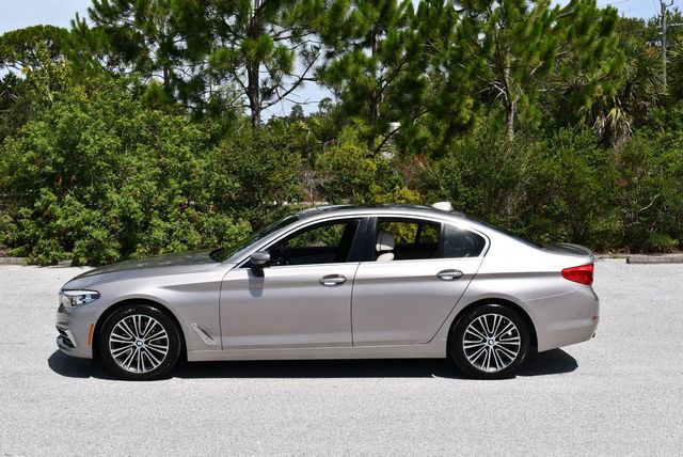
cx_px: 342
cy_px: 228
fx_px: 911
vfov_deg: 28.1
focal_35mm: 48
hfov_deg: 41.1
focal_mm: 24
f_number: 9
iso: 100
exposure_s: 1/320
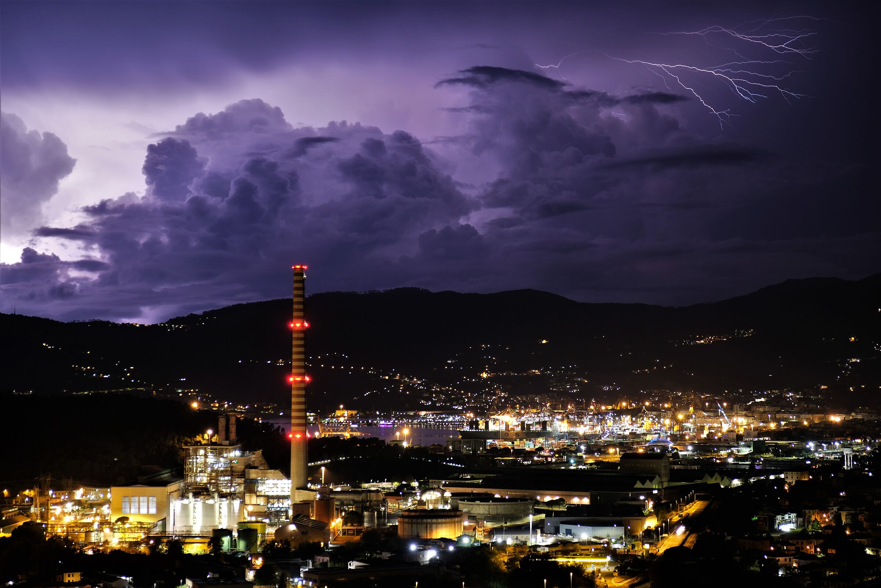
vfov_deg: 18.7
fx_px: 1786
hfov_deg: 27.7
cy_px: 294
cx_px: 440
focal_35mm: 73
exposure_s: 4
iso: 200
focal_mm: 48.4
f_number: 4
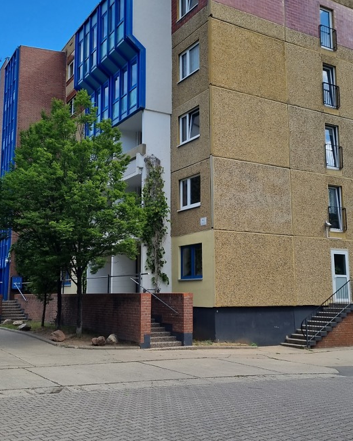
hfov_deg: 38.2
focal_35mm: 39
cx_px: 186
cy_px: 204
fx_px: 509
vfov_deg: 46.8
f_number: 1.8
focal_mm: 5.4
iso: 50
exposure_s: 1/1276
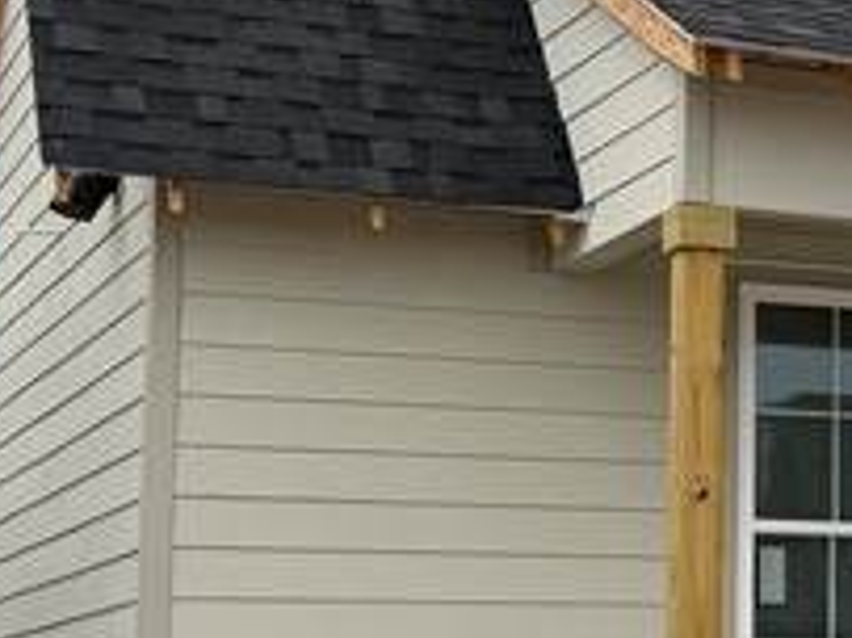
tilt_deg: +3.0
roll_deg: +1.5
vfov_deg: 12.2
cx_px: 1213
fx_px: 2976
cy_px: 441
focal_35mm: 121
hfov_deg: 15.3
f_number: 1.78
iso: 80
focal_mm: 6.76
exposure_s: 1/3953
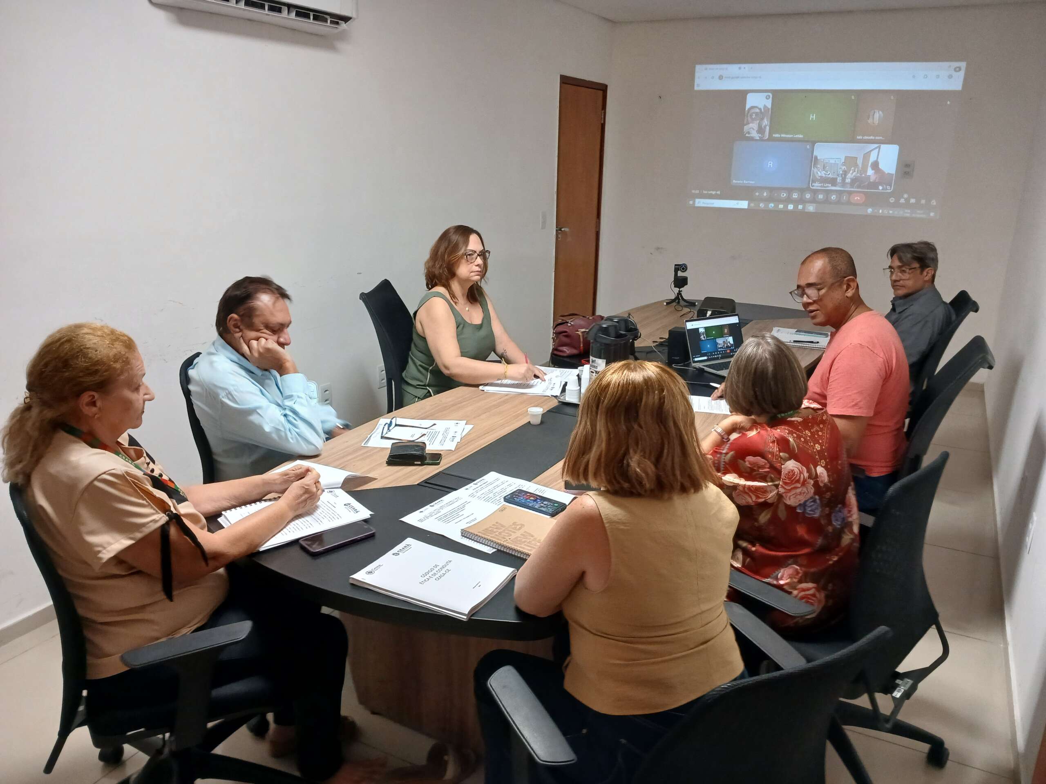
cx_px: 523
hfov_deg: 67.3
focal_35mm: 26
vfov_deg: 53.1
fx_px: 786
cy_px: 392
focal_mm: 3.98
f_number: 1.8
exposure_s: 1/30
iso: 250
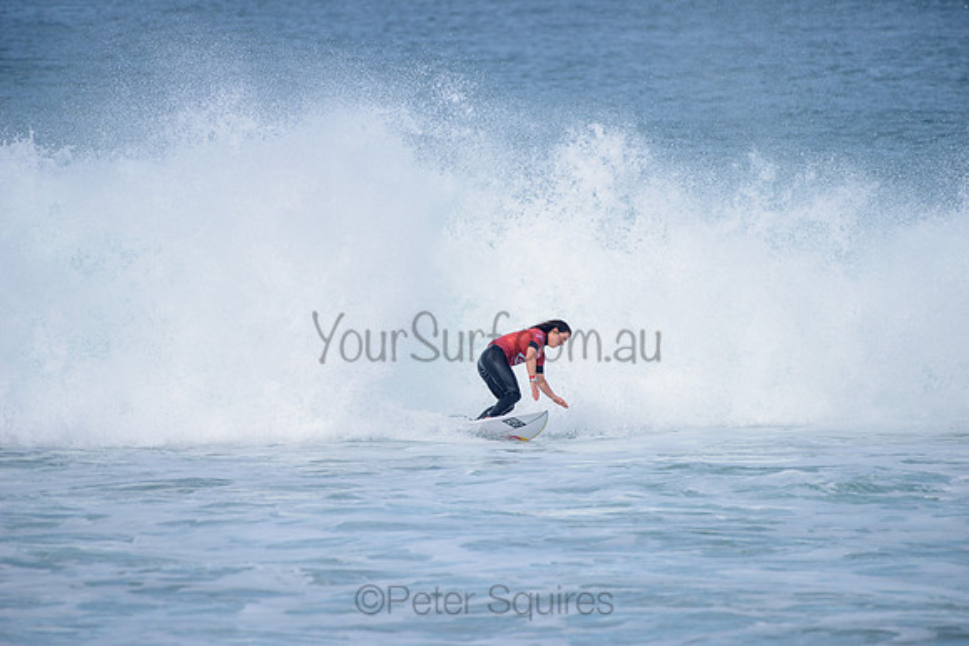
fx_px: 13461
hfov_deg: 4.1
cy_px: 323
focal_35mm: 500
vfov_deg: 2.8
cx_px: 484
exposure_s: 1/2500
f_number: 6.3
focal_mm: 500
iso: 250
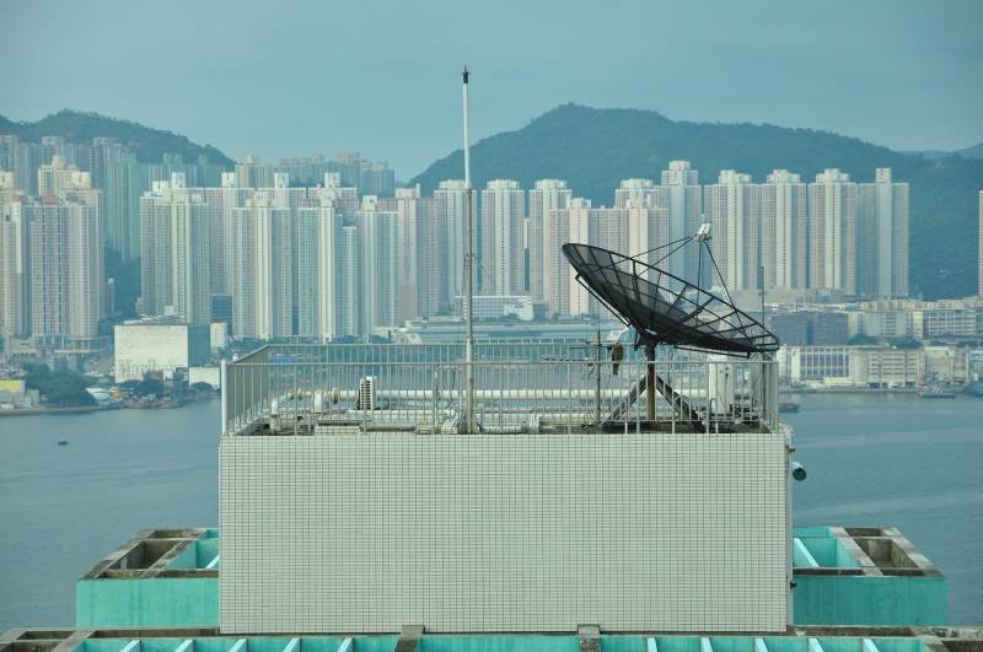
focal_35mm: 128
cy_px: 326
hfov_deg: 16.1
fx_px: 3477
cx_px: 492
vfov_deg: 10.7
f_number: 6.3
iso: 400
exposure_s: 1/200
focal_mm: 85
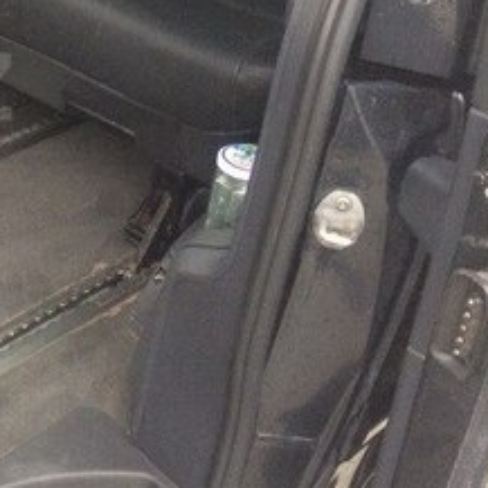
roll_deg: -1.5
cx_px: -218
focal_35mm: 78
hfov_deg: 19.6
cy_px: 87
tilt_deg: -26.6
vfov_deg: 21.9
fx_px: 1244
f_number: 2.2
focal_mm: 4.15
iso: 320
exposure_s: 1/33
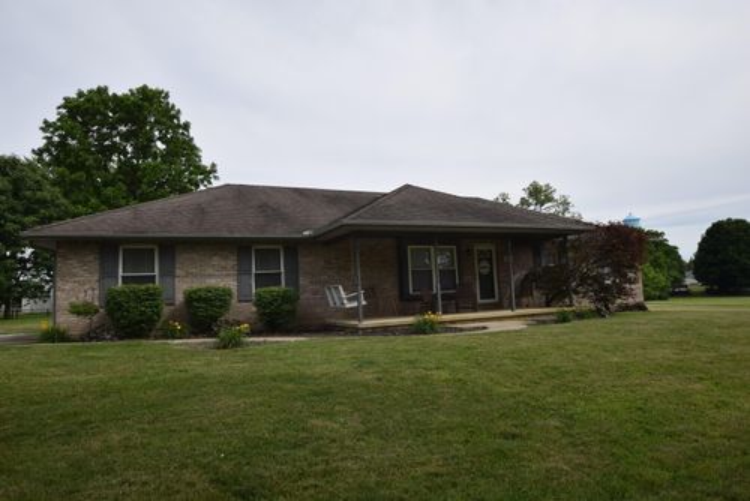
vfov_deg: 56.2
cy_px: 250
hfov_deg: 77.3
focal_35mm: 22
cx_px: 375
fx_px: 469
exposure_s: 1/320
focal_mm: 15
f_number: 9
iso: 200
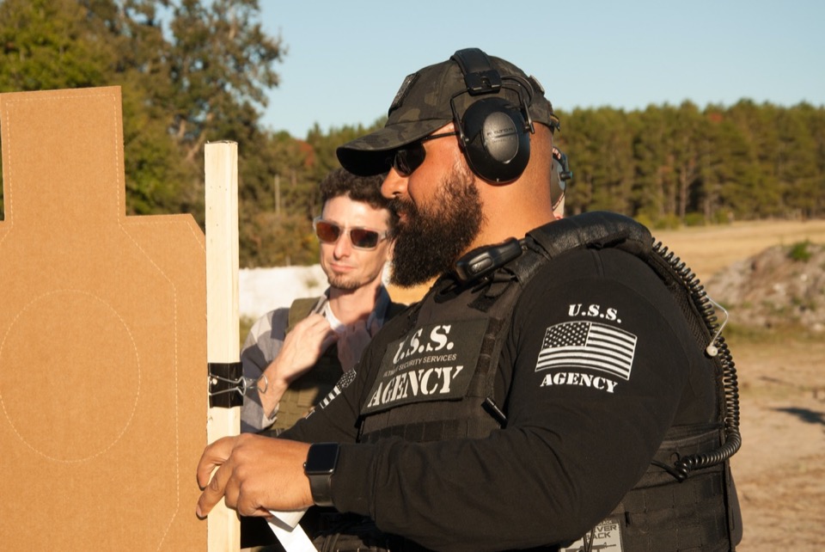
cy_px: 276
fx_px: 2133
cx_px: 412
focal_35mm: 93
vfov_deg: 14.7
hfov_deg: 21.9
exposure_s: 1/320
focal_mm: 62
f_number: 8
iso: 200
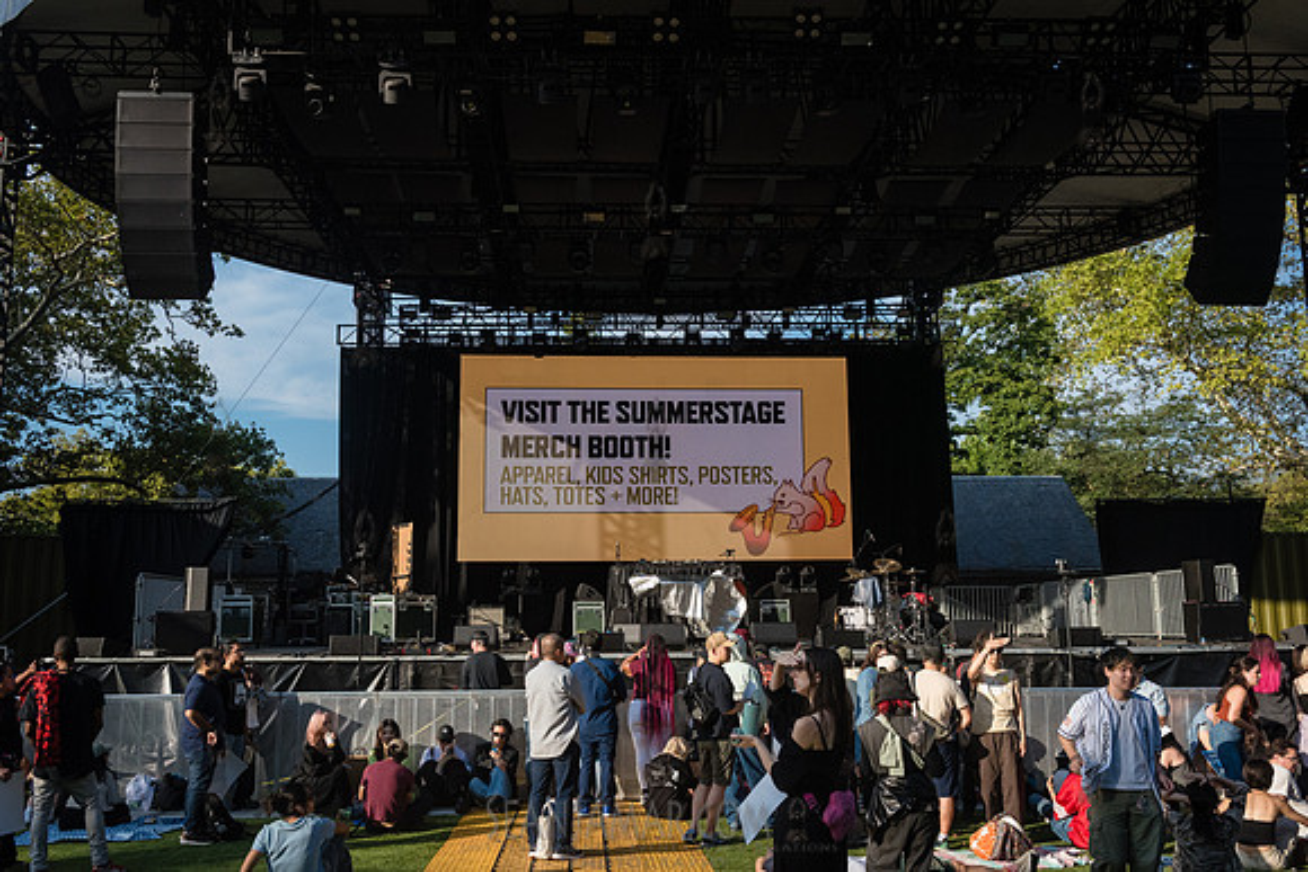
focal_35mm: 32
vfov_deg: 41.1
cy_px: 436
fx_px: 1163
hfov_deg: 58.7
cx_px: 654
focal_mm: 32
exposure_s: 1/4000
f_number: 5.6
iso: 2000
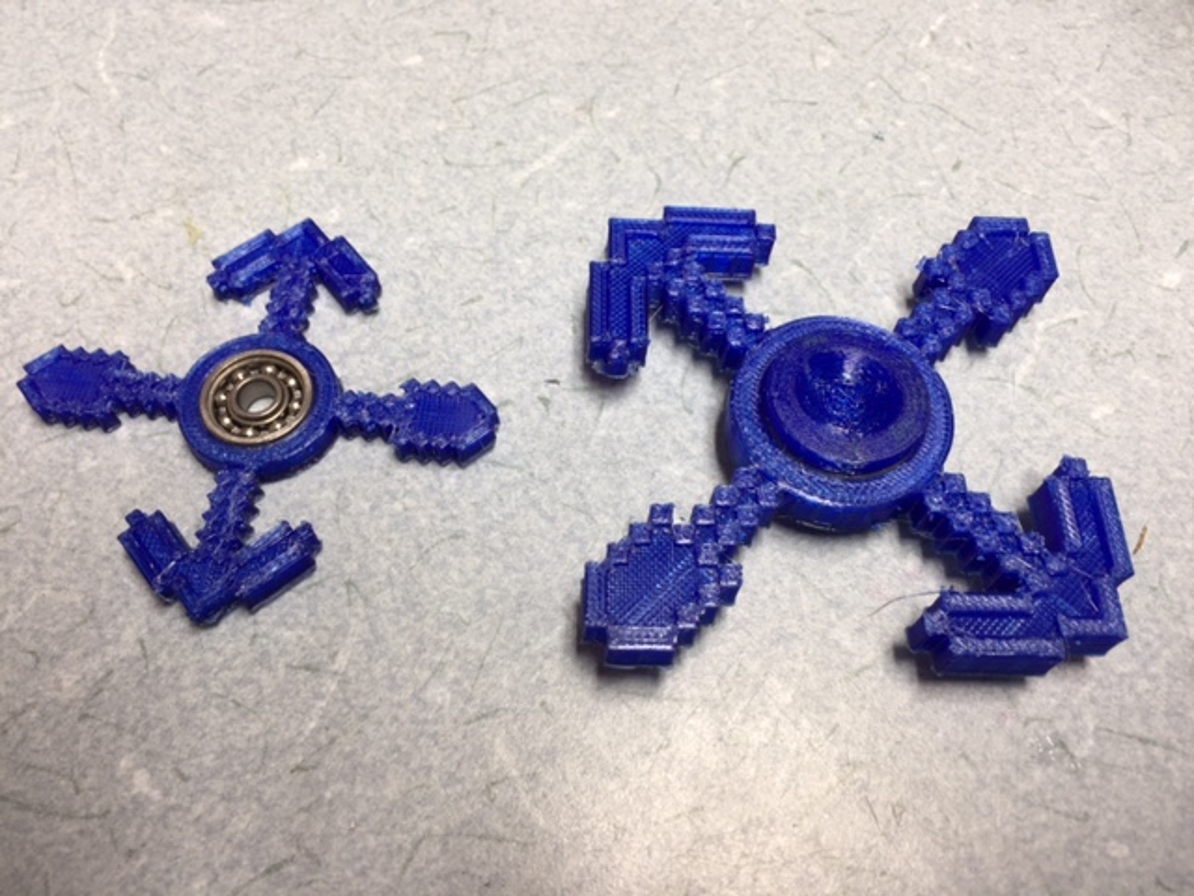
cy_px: 448
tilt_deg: -62.5
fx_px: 1000
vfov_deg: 48.2
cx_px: 597
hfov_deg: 61.7
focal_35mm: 29
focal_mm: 4.15
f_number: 2.2
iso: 40
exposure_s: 1/30
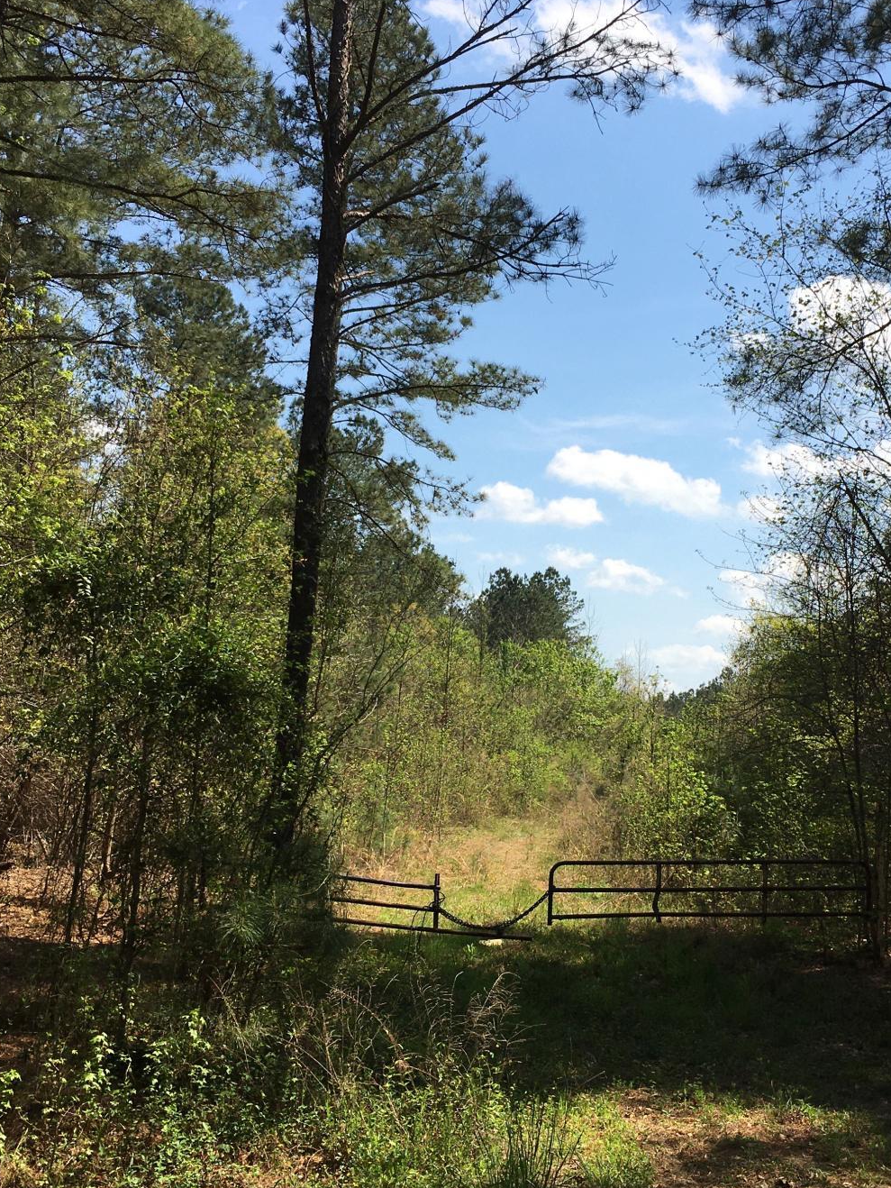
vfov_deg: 42.9
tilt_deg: +3.7
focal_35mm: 44
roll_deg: -2.8
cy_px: 607
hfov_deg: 32.8
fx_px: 1510
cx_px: 518
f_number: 2.2
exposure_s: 1/1748
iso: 25
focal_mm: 4.15
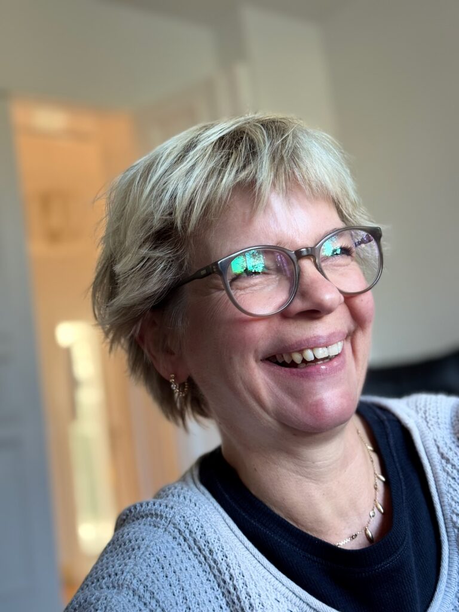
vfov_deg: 39.7
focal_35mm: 48
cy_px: 306
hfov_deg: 30.3
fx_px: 849
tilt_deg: +11.0
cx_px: 230
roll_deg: +8.0
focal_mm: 6.76
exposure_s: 1/60
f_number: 1.78
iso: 200
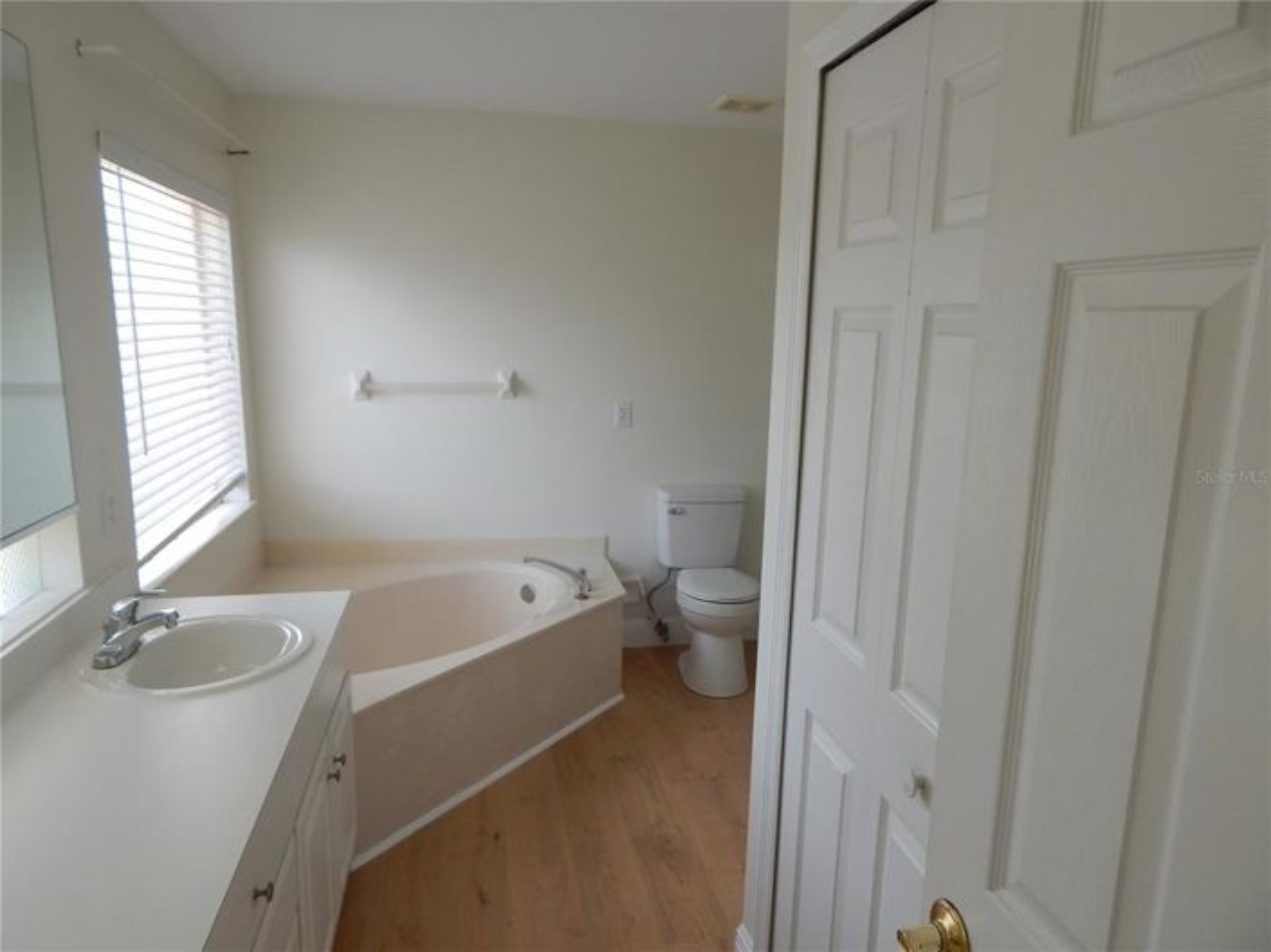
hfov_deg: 76.4
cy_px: 476
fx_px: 807
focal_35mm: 22
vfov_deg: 61.0
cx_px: 636
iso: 125
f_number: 3
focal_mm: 4
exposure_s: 1/160
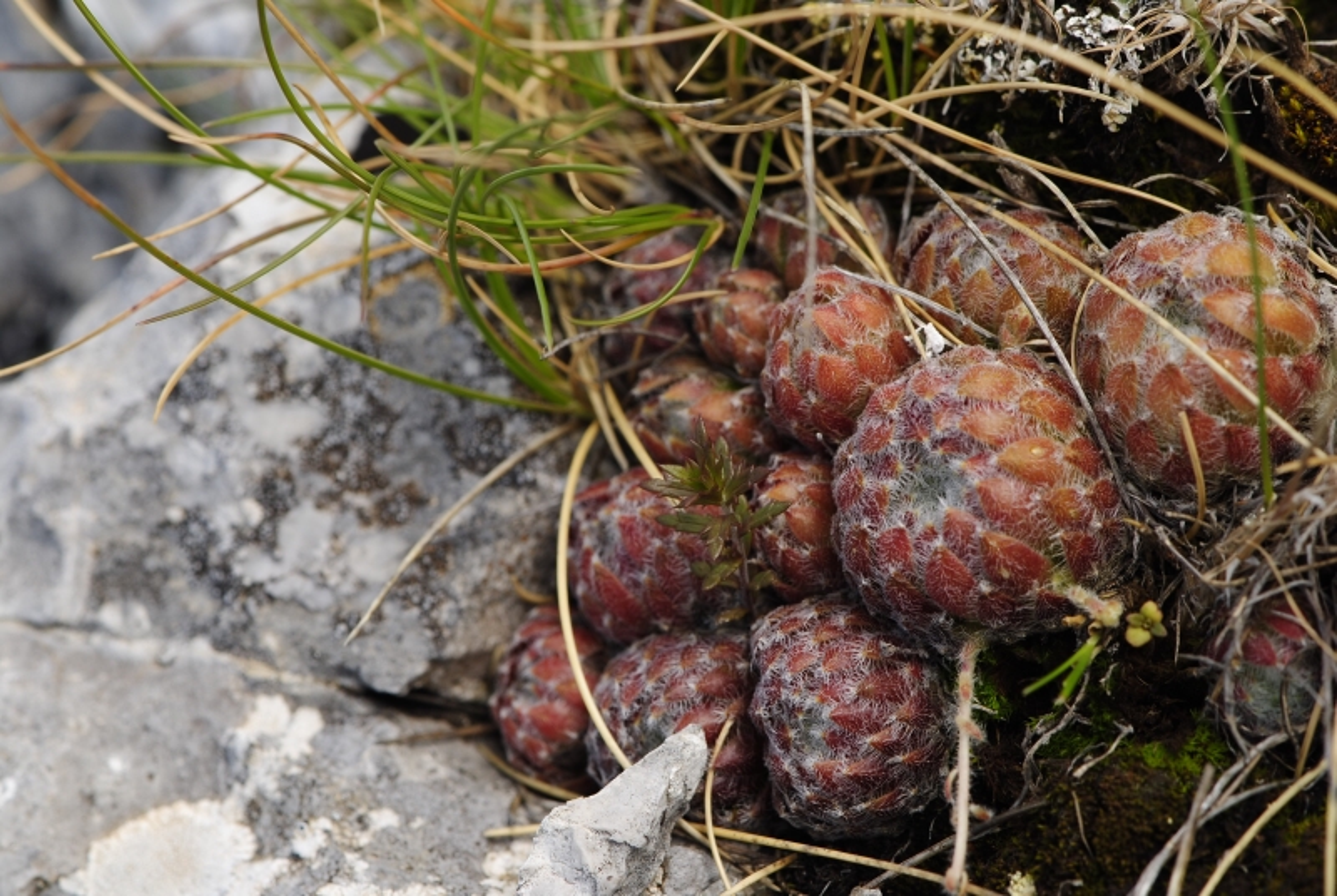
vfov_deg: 10.8
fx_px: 4742
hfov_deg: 16.0
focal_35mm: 128
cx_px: 668
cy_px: 448
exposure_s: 1/160
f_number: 8
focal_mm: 85
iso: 100
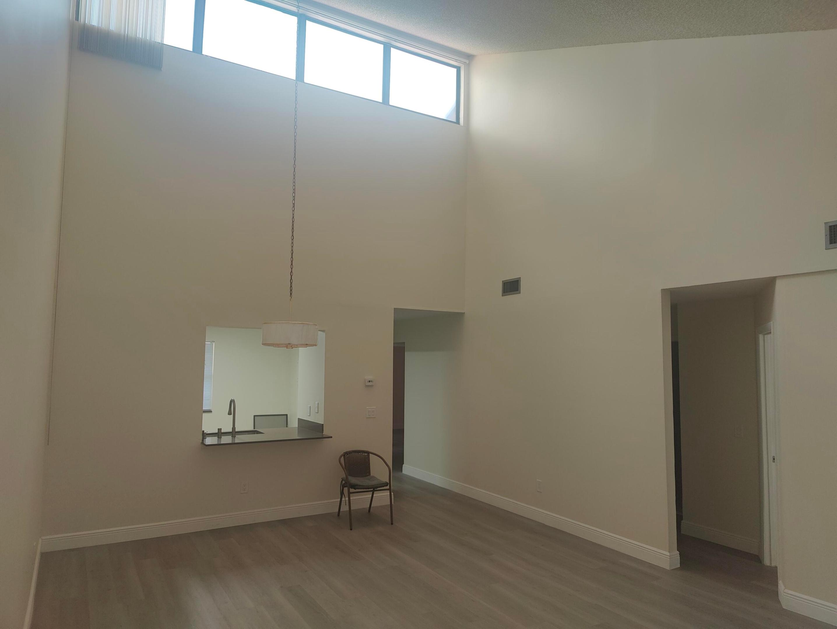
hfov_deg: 73.9
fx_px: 557
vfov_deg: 59.0
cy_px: 314
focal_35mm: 23
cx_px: 418
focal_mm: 6.06
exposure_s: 1/120
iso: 125
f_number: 1.8
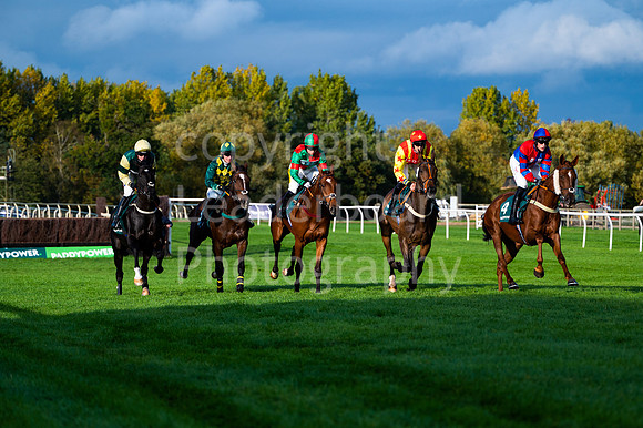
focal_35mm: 135
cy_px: 214
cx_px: 322
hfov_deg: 15.2
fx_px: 2410
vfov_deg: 10.1
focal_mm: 135
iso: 400
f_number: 4
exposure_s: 1/3200
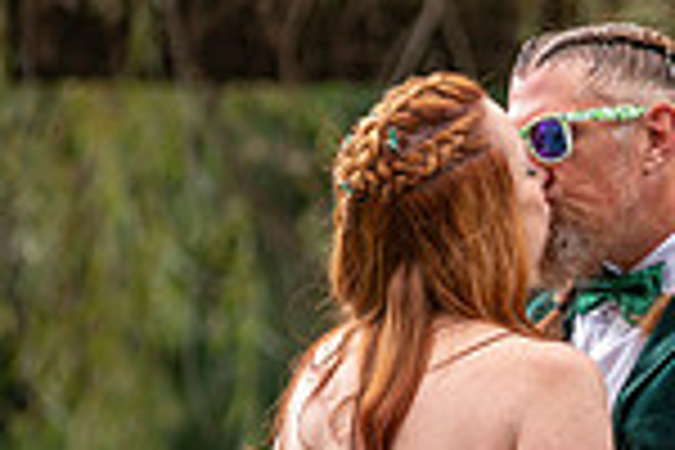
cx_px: 720
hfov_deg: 2.9
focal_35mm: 712
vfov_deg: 1.9
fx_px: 13349
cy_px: 436
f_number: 3.2
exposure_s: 1/125
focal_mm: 180
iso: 50
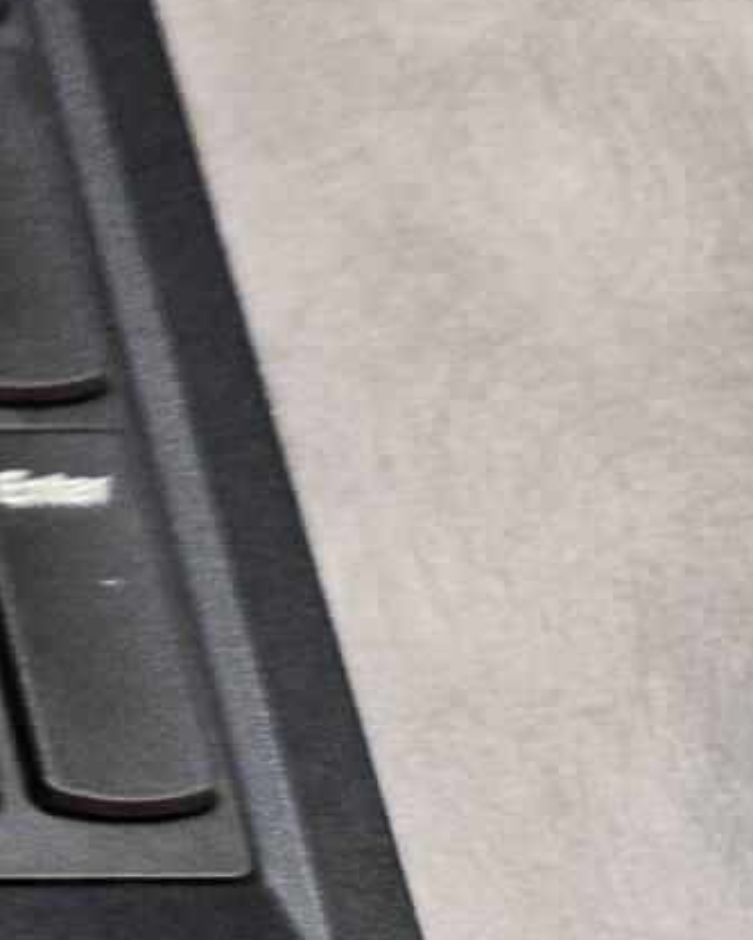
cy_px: 508
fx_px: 3843
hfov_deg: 8.0
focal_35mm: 138
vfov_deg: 14.0
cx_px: -2065
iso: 320
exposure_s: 1/143
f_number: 1.8
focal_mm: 5.4
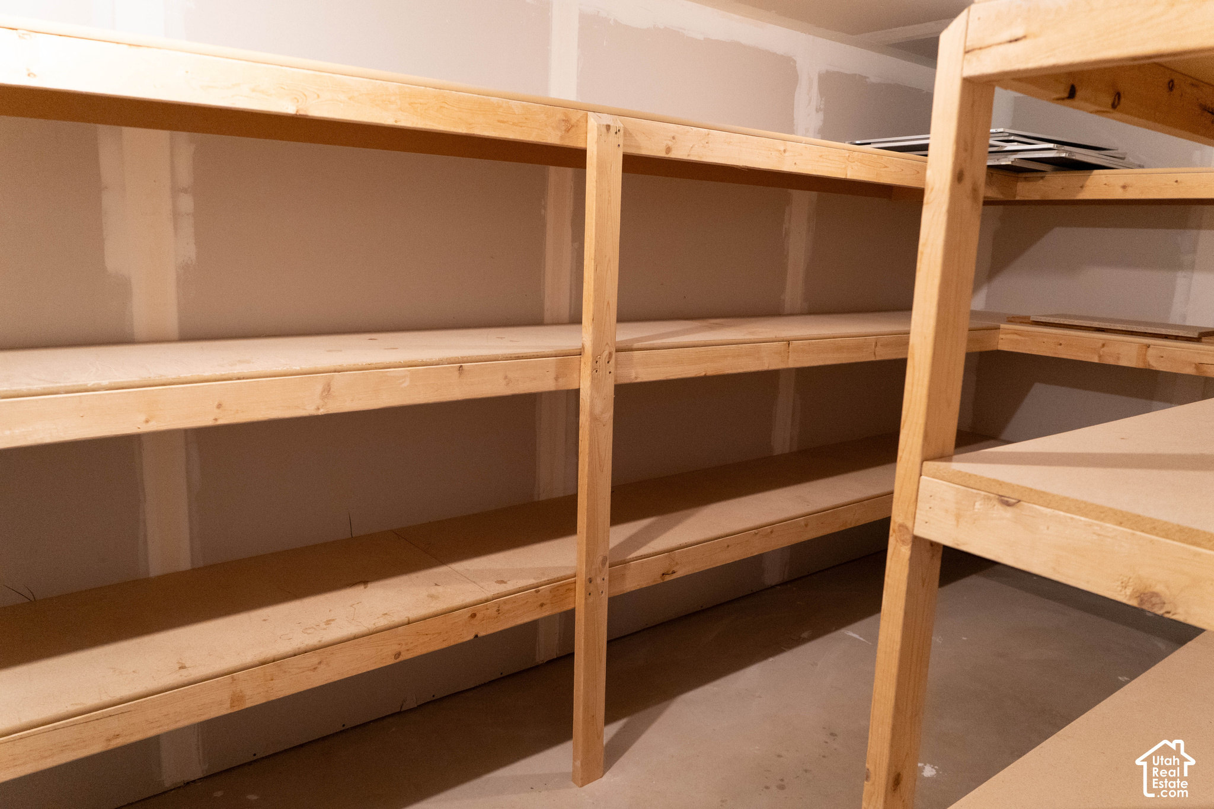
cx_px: 607
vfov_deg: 51.3
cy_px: 404
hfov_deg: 71.5
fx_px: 843
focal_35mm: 25
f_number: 4
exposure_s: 1/160
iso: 6400
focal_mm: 25
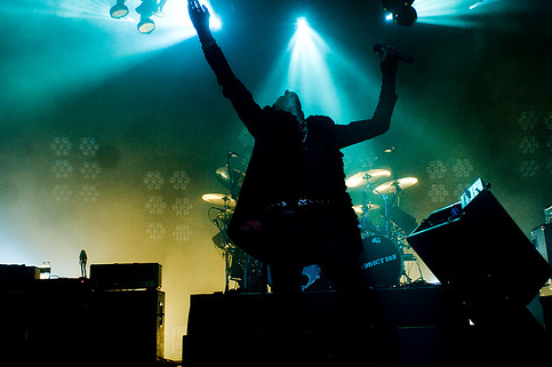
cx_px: 301
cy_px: 164
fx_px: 551
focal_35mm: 36
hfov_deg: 53.1
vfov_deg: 36.8
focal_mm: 20
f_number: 3.2
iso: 800
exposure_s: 1/160
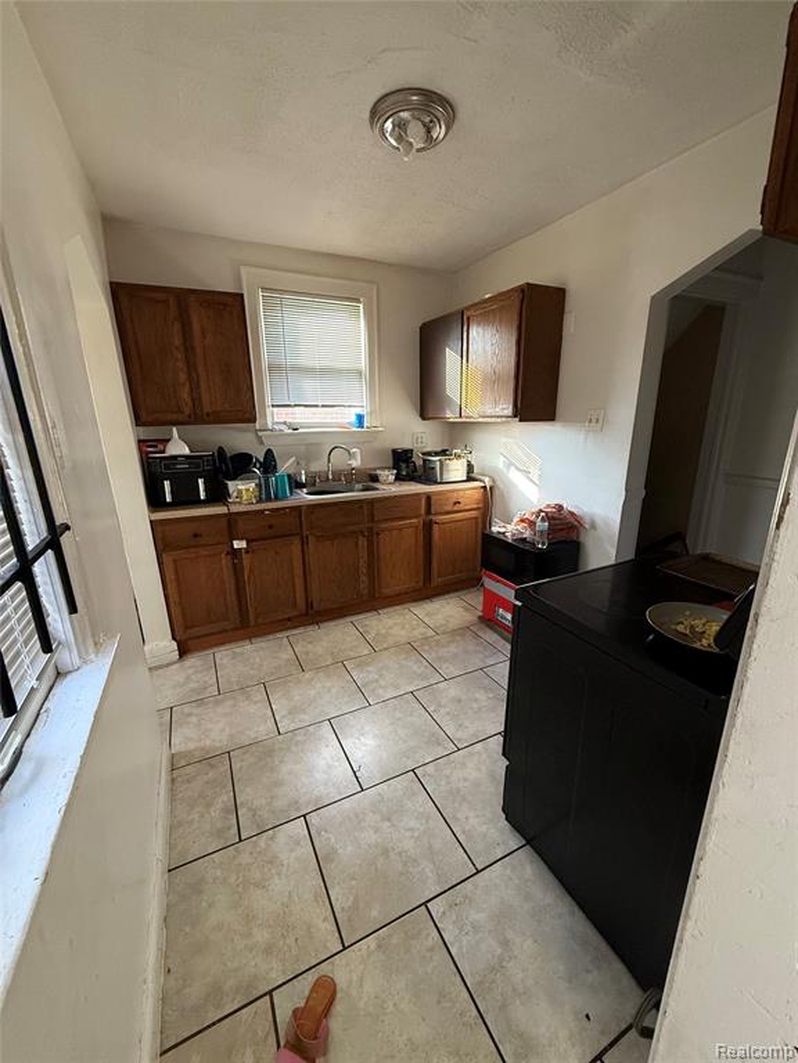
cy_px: 532
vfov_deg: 102.1
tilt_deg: -14.9
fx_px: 430
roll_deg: +0.4
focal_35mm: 14
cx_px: 399
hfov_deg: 85.7
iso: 320
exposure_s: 1/87
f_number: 2.2
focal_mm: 2.22
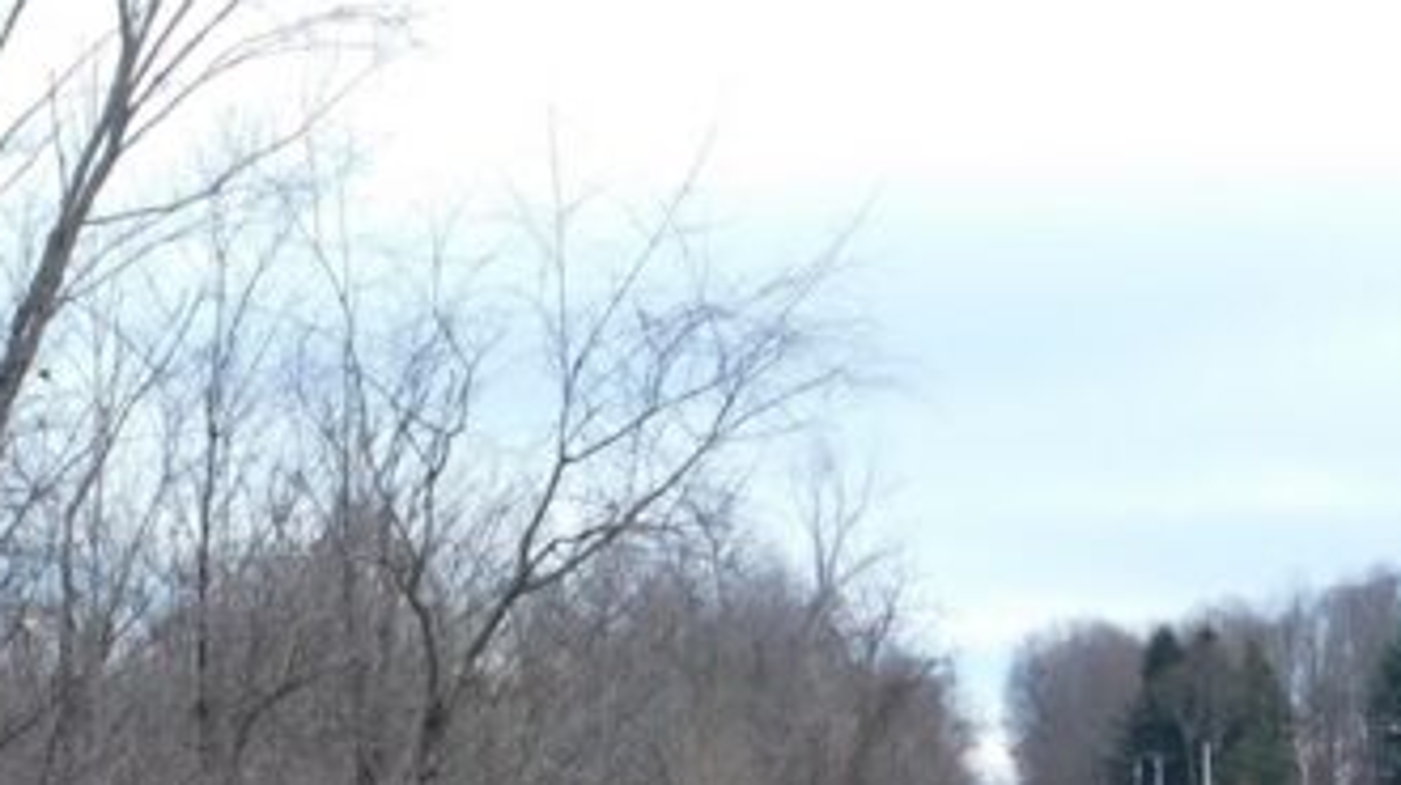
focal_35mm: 119
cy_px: 1269
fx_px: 4417
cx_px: 106
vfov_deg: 9.8
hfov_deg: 17.7
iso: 125
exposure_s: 1/100
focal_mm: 8
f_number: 3.7
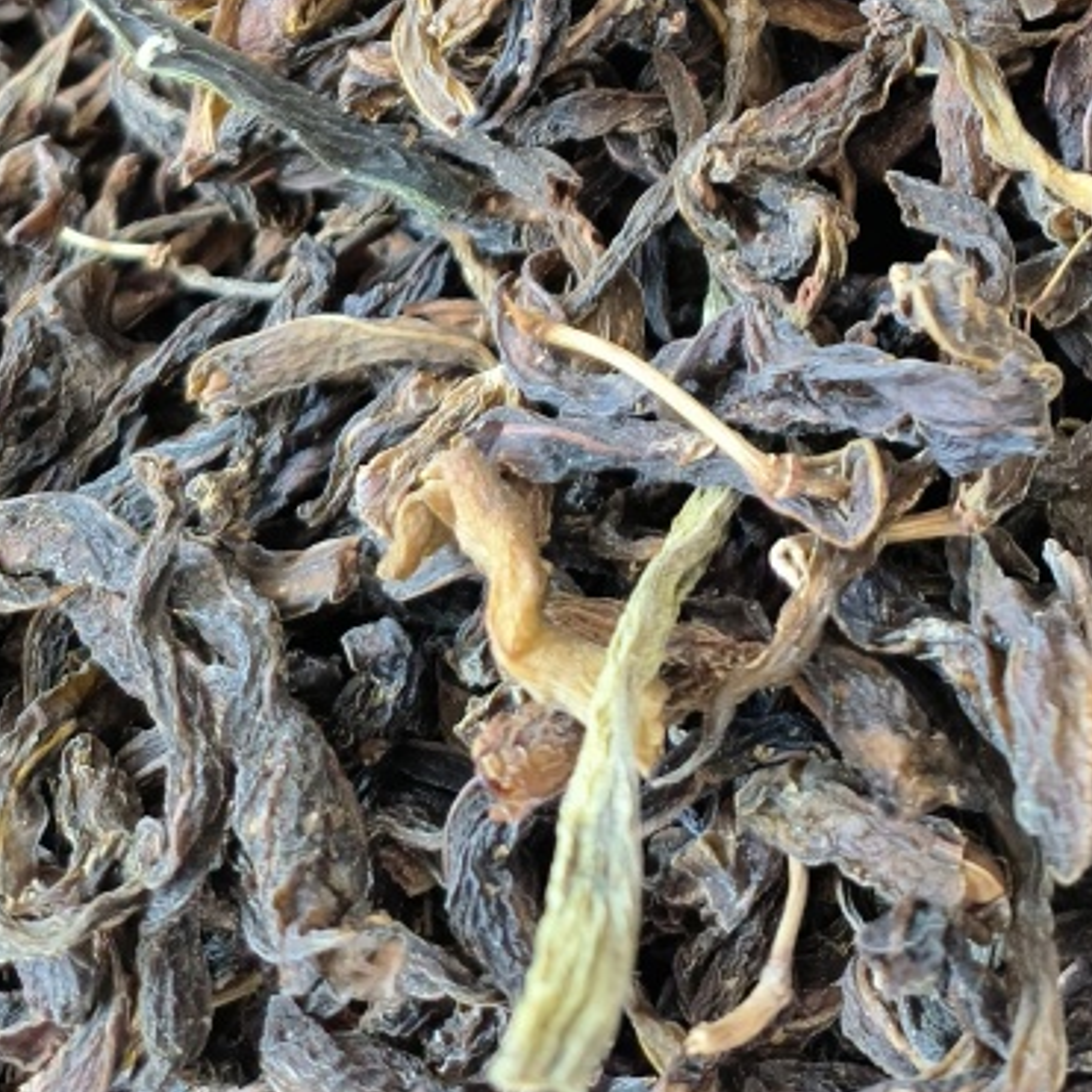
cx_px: 957
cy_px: -393
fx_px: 2177
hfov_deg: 27.3
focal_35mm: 61
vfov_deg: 24.1
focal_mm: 5.42
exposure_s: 1/151
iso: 1424
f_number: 1.8
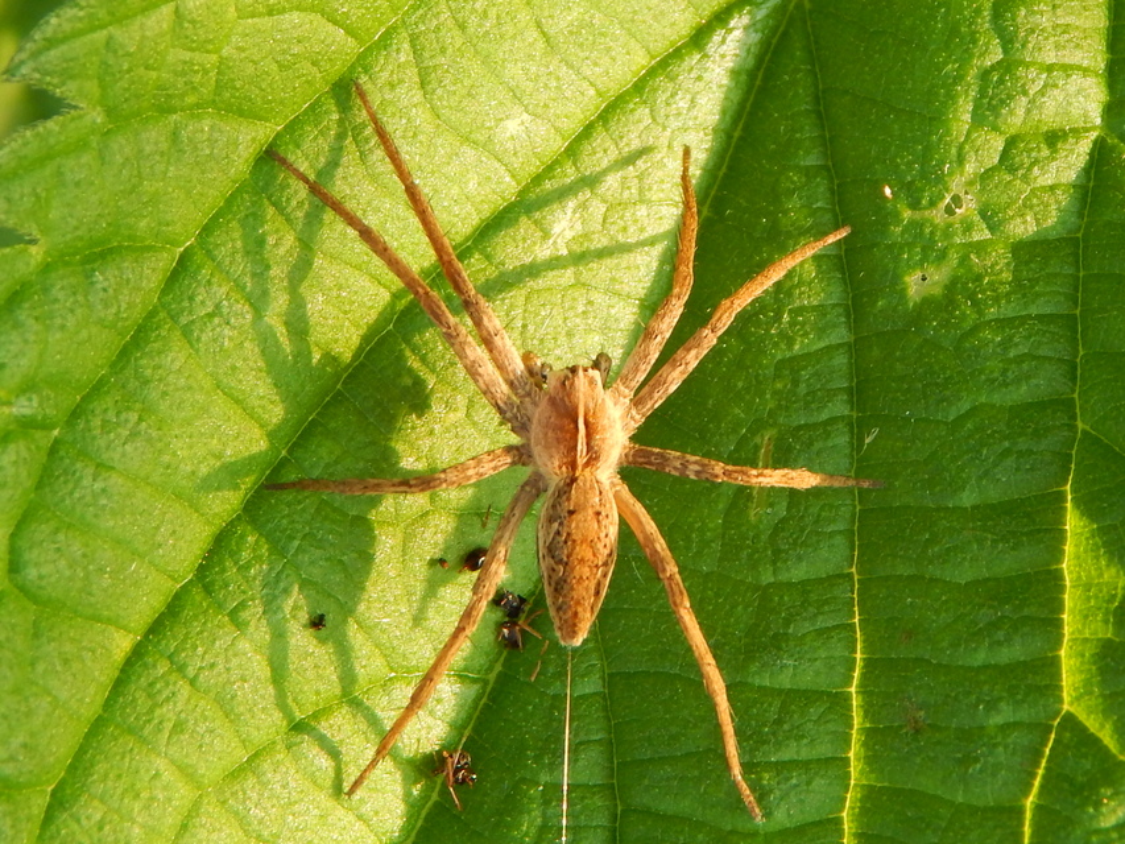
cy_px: 422
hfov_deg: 15.1
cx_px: 562
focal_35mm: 131
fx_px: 4258
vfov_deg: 11.3
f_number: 4.8
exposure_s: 1/80
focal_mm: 23.4
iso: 125
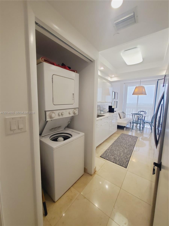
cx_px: 84
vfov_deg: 106.2
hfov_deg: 89.9
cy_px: 113
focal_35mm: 13
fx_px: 85
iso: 100
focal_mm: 1.8
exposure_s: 1/60
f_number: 2.2
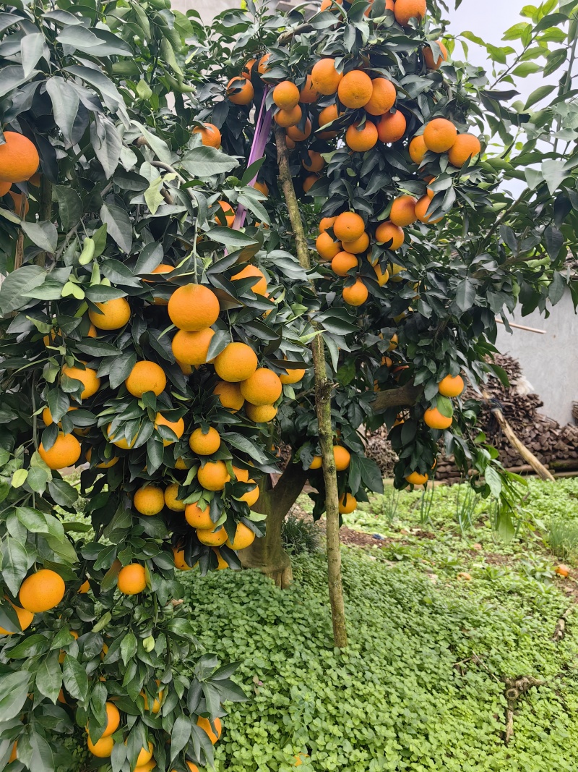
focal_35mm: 27
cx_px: 289
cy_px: 386
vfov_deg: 65.3
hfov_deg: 51.3
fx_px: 601
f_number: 2
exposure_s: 1/1122
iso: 50
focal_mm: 5.75
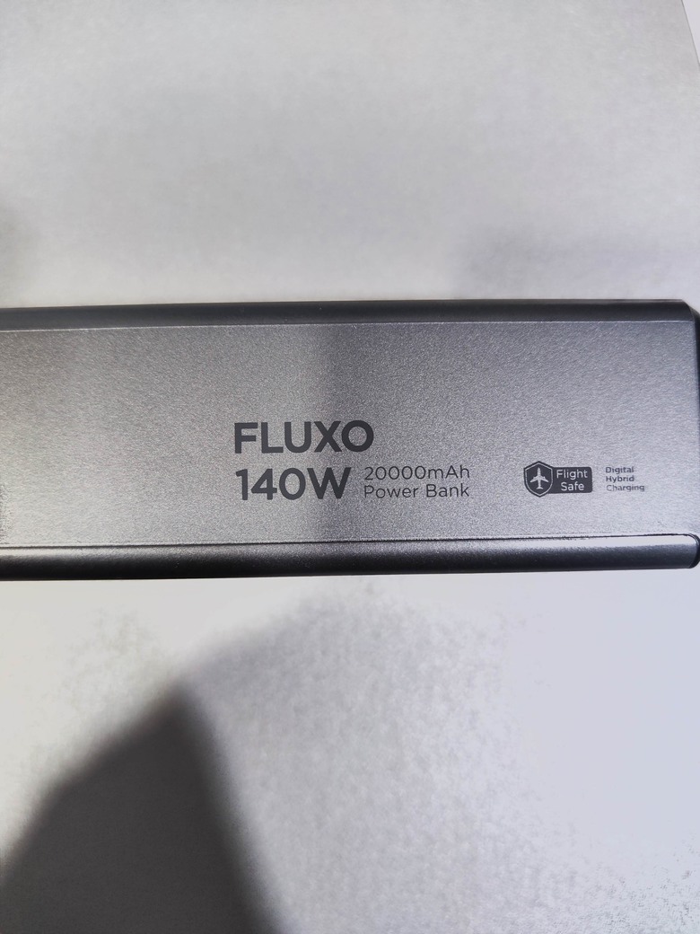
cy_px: 467
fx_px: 647
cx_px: 350
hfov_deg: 56.8
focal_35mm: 24
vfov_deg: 71.6
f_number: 1.88
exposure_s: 1/60
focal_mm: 5.59
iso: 378
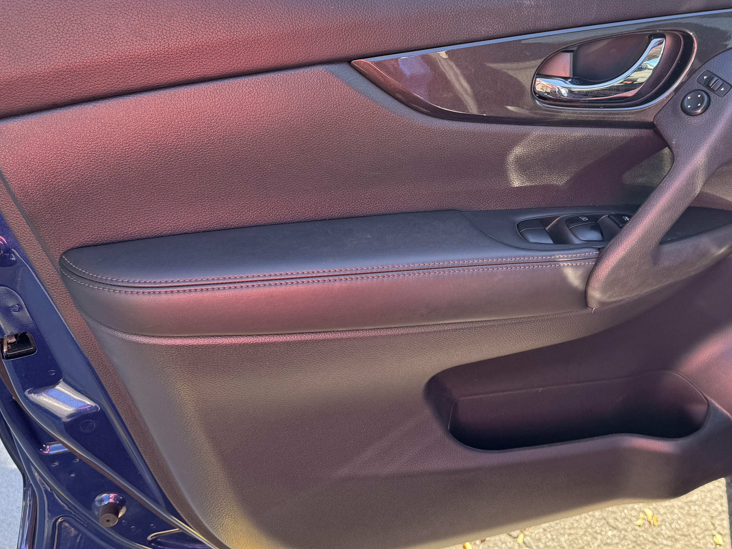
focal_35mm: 38
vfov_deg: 37.4
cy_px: 194
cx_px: 453
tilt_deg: -31.1
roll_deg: +0.2
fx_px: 804
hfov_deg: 48.6
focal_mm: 6.76
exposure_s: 1/185
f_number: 1.78
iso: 80
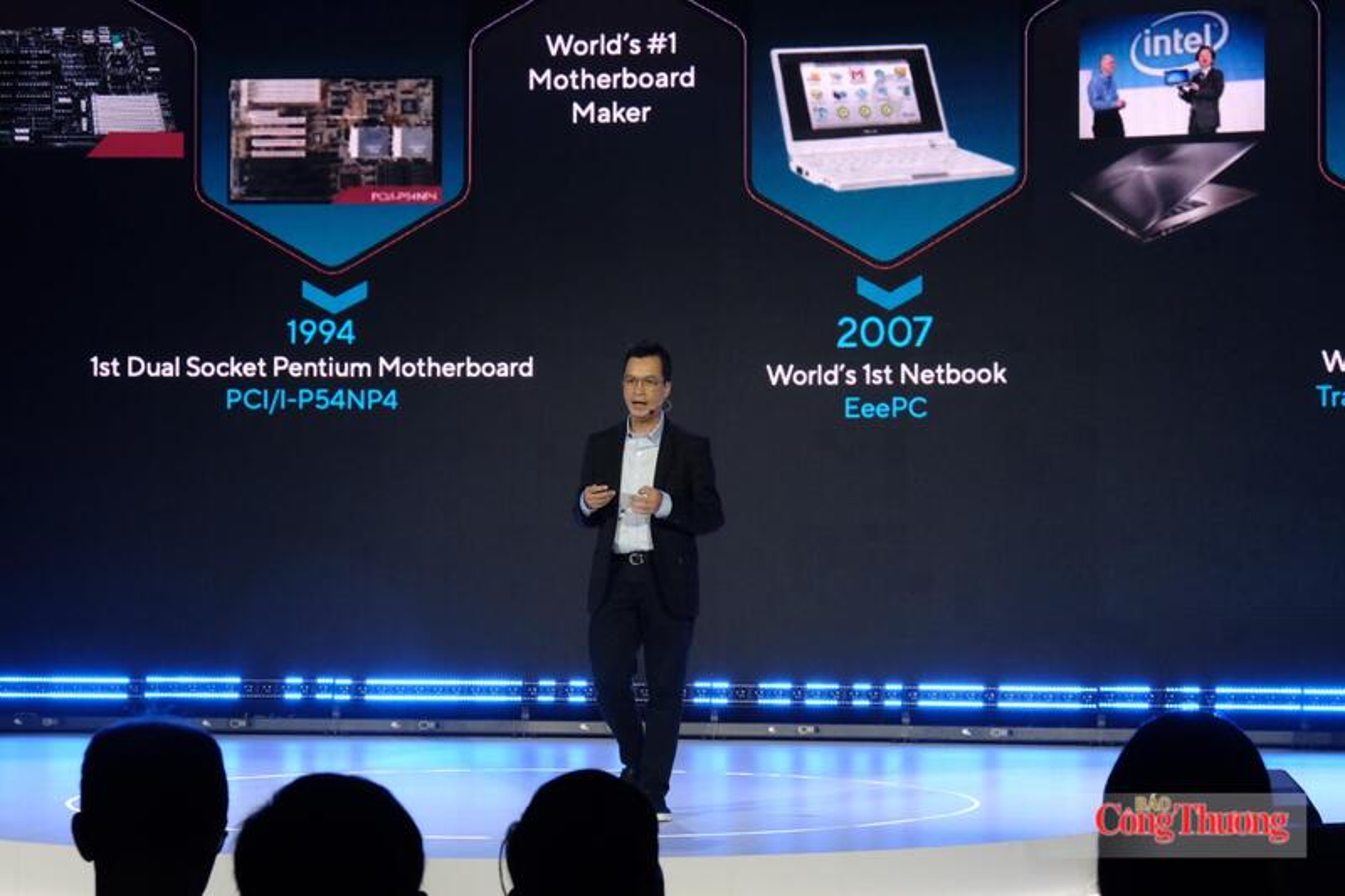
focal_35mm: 83
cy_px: 448
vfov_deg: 16.4
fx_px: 3100
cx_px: 672
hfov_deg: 24.5
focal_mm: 55
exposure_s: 1/125
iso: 5000
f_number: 13
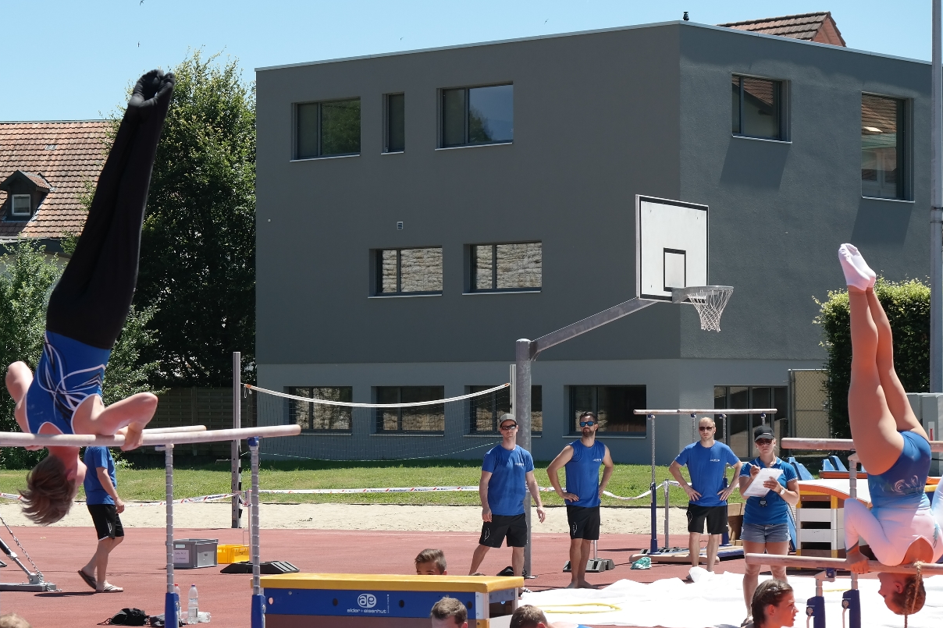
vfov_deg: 13.4
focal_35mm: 102
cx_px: 369
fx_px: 2671
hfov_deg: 20.0
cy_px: 376
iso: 100
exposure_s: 1/320
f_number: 5.6
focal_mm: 50
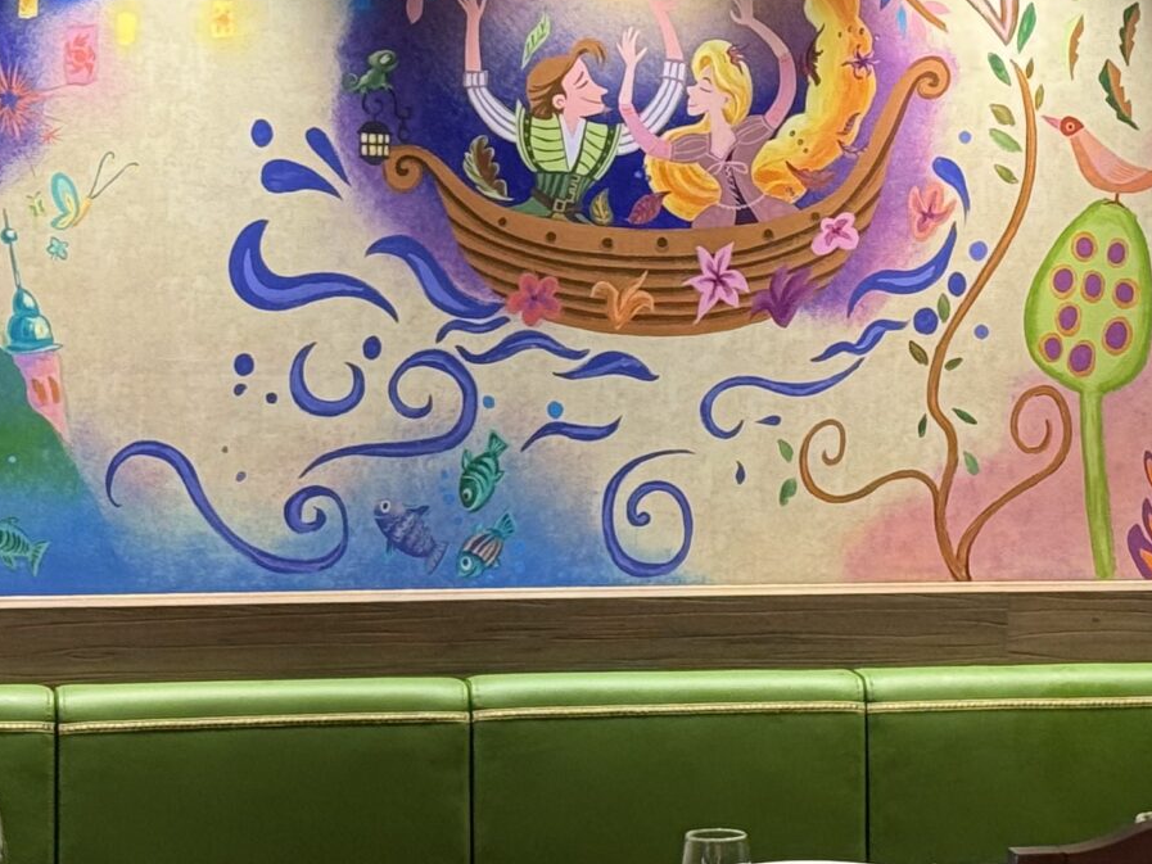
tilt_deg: +1.4
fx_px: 4560
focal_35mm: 137
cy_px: 145
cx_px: 895
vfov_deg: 10.8
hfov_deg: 14.3
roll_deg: -0.1
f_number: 1.78
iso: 200
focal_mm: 6.76
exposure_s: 1/59
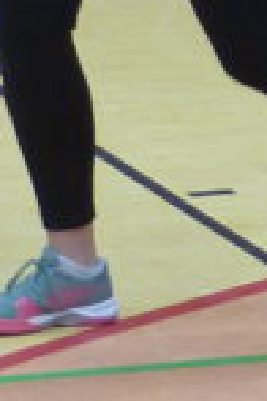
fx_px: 12092
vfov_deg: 1.9
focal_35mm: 1087
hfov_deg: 1.3
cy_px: -292
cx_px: 411
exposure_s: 1/80
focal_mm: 27
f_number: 2.8
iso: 250
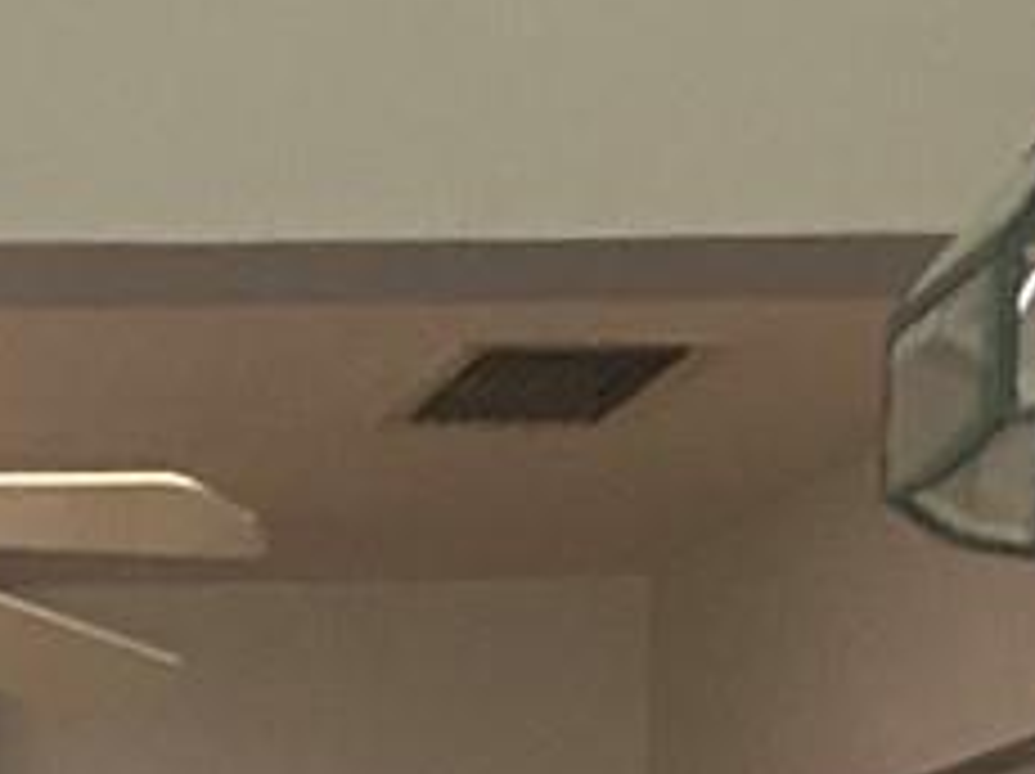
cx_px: -554
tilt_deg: -5.0
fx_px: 5406
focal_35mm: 181
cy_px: 2016
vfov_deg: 7.5
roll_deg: +2.1
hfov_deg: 10.5
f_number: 1.8
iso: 320
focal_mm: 4.25
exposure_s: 1/60
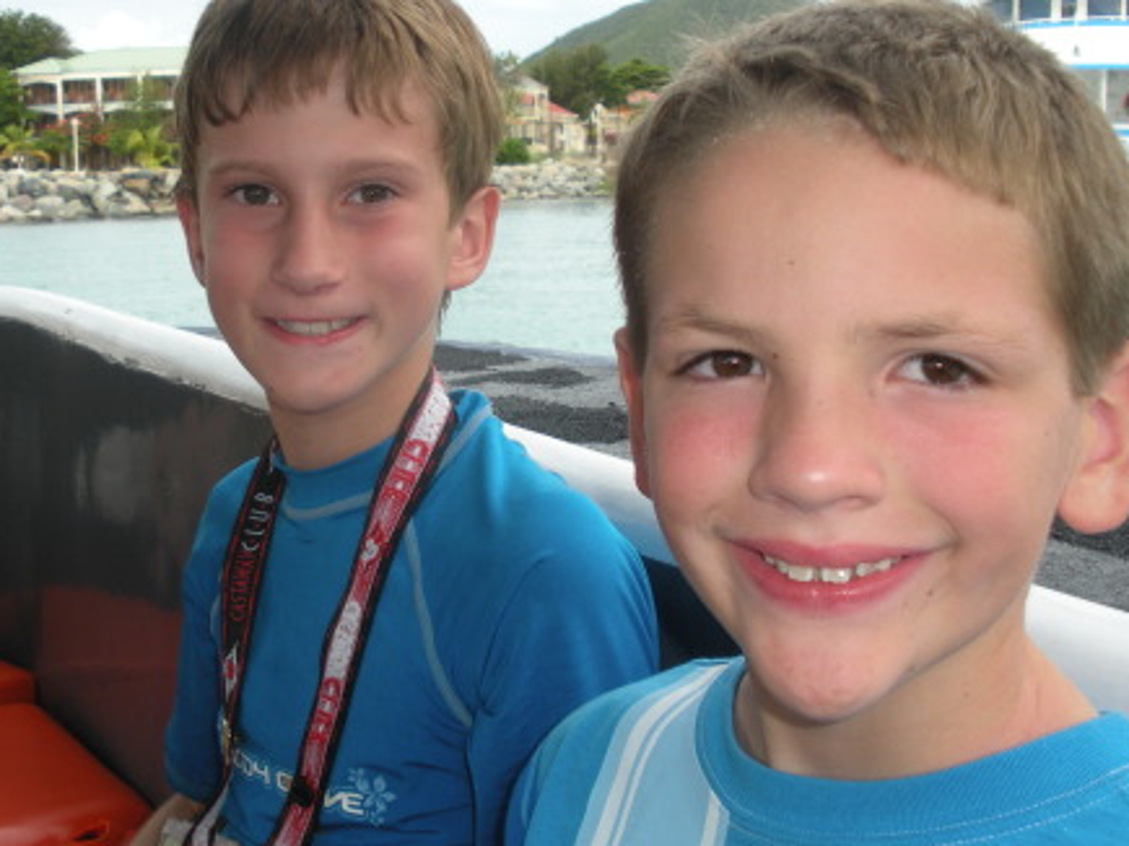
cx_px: 483
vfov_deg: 27.5
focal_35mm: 53
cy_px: 353
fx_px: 1728
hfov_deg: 36.1
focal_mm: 6.3
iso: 64
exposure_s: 1/100
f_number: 3.5
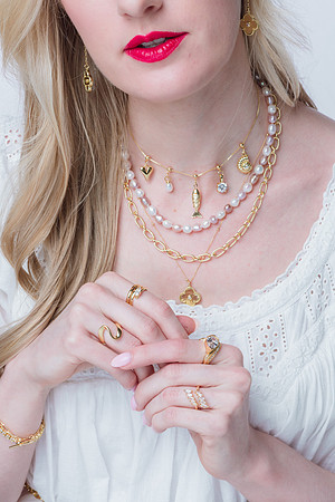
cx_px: 168
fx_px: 1466
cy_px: 251
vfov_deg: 19.5
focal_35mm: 105
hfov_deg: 13.0
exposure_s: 1/160
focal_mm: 105
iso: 200
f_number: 16
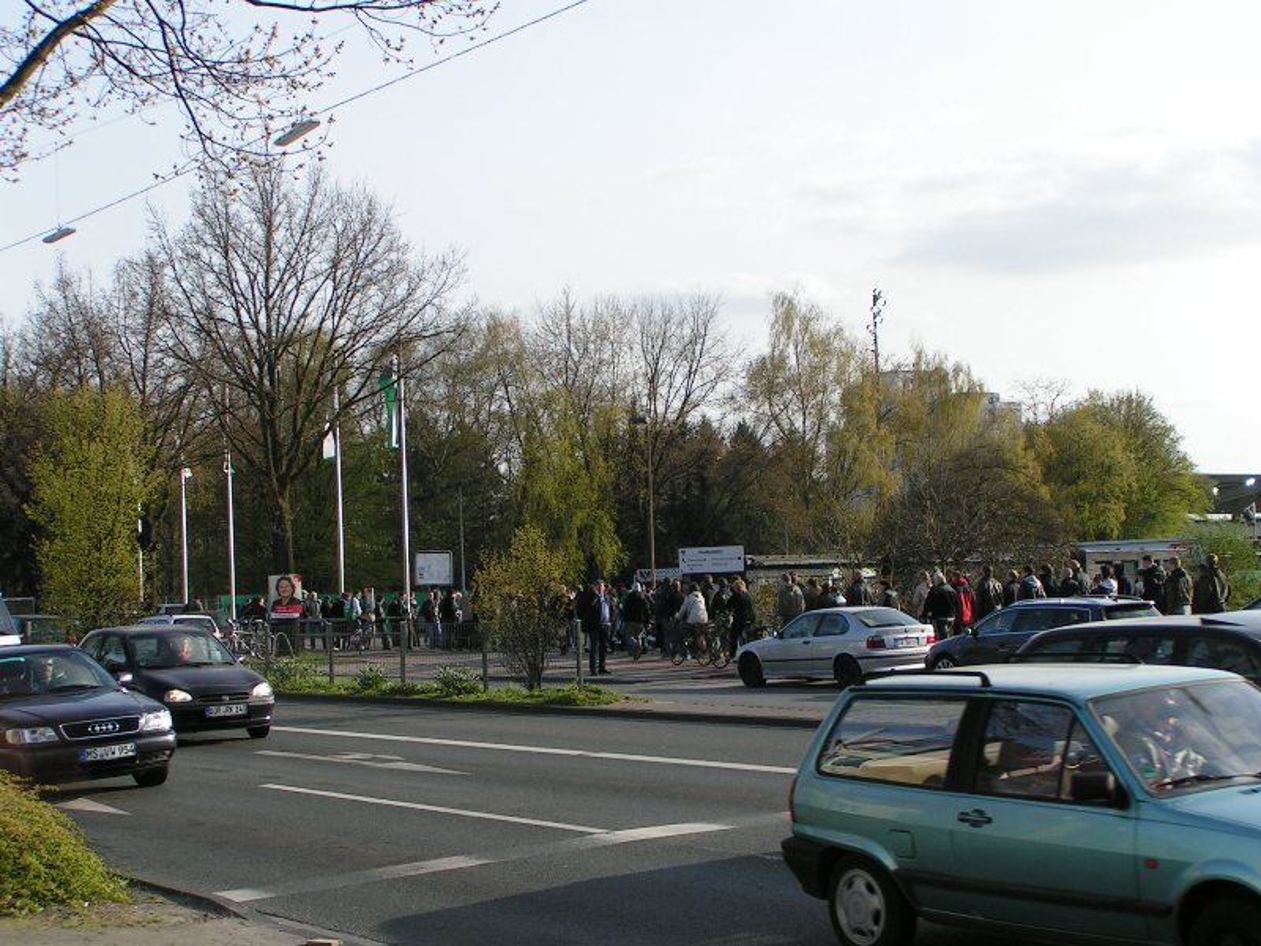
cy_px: 473
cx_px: 630
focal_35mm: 63
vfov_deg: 23.3
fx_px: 2295
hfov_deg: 30.7
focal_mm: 9.7
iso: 50
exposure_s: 1/320
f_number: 5
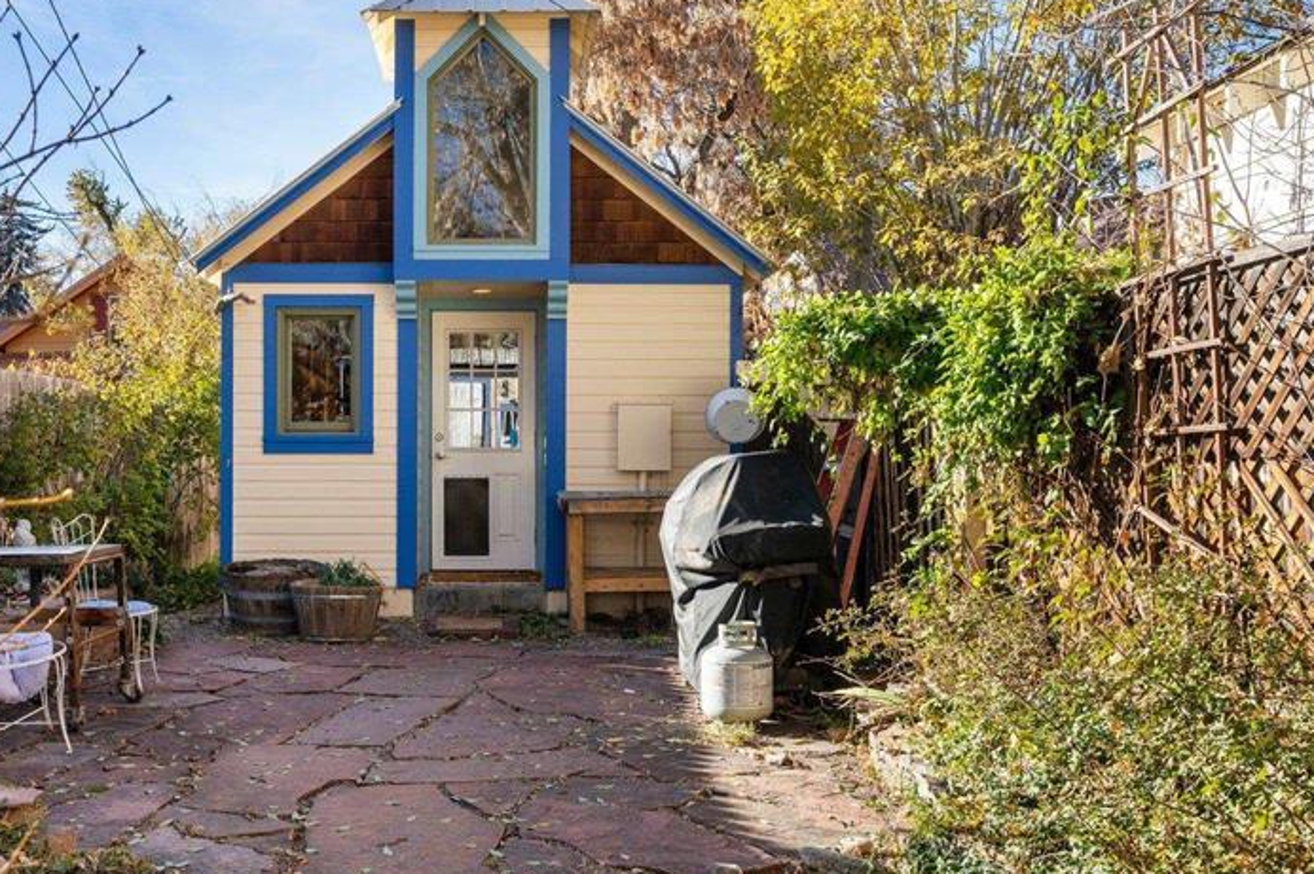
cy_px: 421
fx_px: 1240
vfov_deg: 38.8
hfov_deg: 55.2
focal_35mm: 34
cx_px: 491
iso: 400
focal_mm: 23
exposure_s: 1/1000
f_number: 8
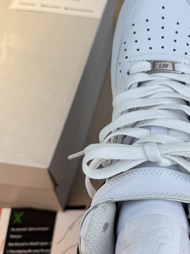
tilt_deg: -51.8
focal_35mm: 46
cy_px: 112
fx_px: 337
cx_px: 151
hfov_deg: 30.8
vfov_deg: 41.2
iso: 80
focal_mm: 6.76
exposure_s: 1/1560
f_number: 1.78
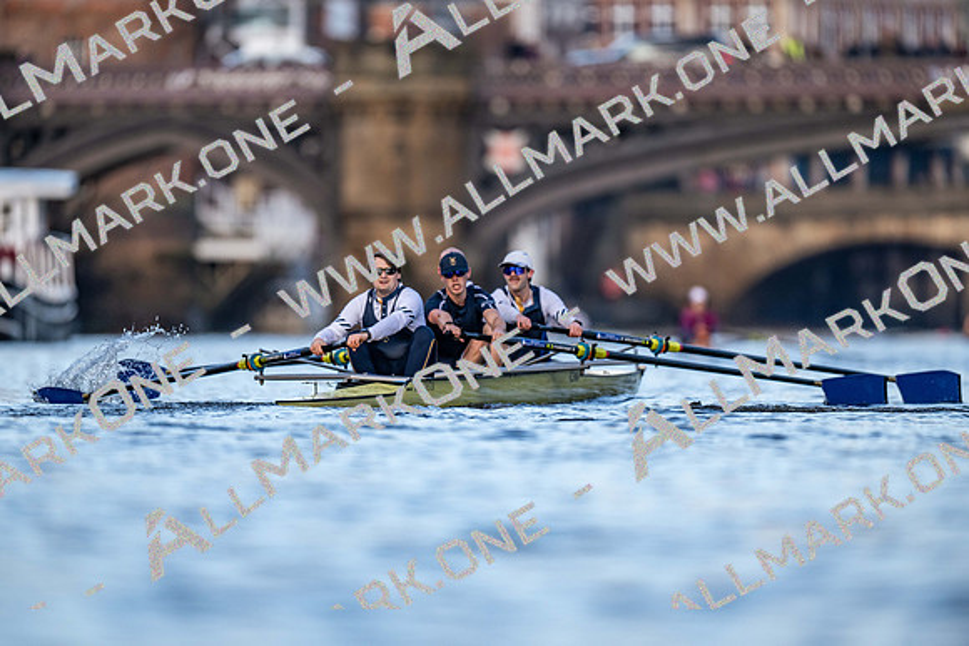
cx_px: 484
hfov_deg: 3.4
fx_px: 16153
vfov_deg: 2.3
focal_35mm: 600
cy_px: 323
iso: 1000
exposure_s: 1/2500
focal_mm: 600
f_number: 4
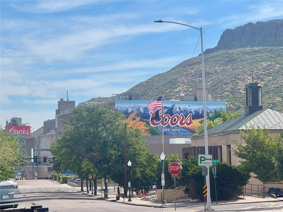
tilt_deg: +4.8
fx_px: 630
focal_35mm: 77
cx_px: 142
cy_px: 106
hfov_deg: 25.3
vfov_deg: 19.1
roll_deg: +0.5
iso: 25
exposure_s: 1/481
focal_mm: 9
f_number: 2.8
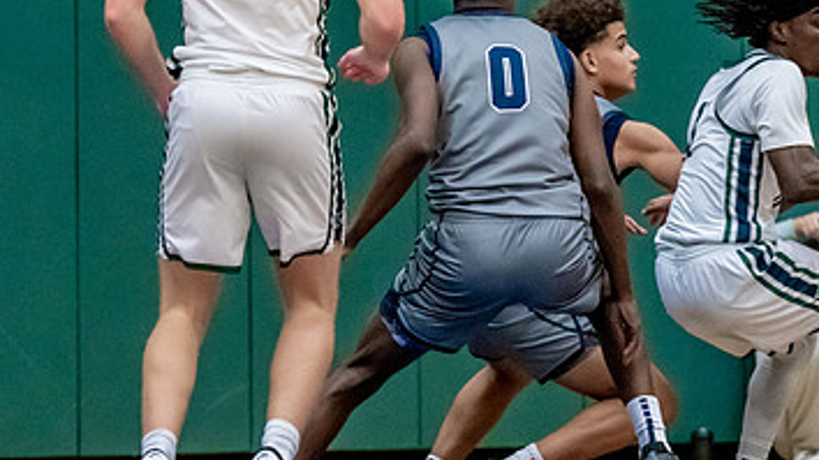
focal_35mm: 410
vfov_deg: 3.0
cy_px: 56
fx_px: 8902
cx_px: 735
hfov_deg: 5.3
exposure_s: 1/1000
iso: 2500
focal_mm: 127
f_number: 2.8
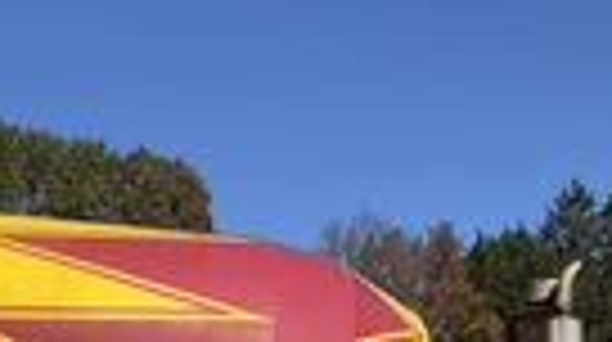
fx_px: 1507
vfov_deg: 12.3
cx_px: 140
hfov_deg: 22.7
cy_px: 531
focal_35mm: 93
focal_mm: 3
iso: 25
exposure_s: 1/2227
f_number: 1.8
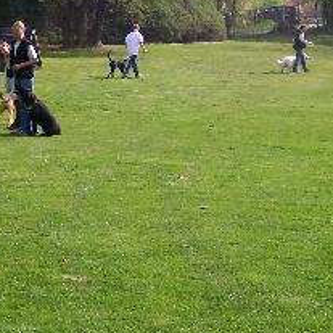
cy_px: 102
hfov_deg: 17.4
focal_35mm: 100
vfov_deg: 17.3
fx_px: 1088
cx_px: 174
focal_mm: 6
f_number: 4.8
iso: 80
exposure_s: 1/361
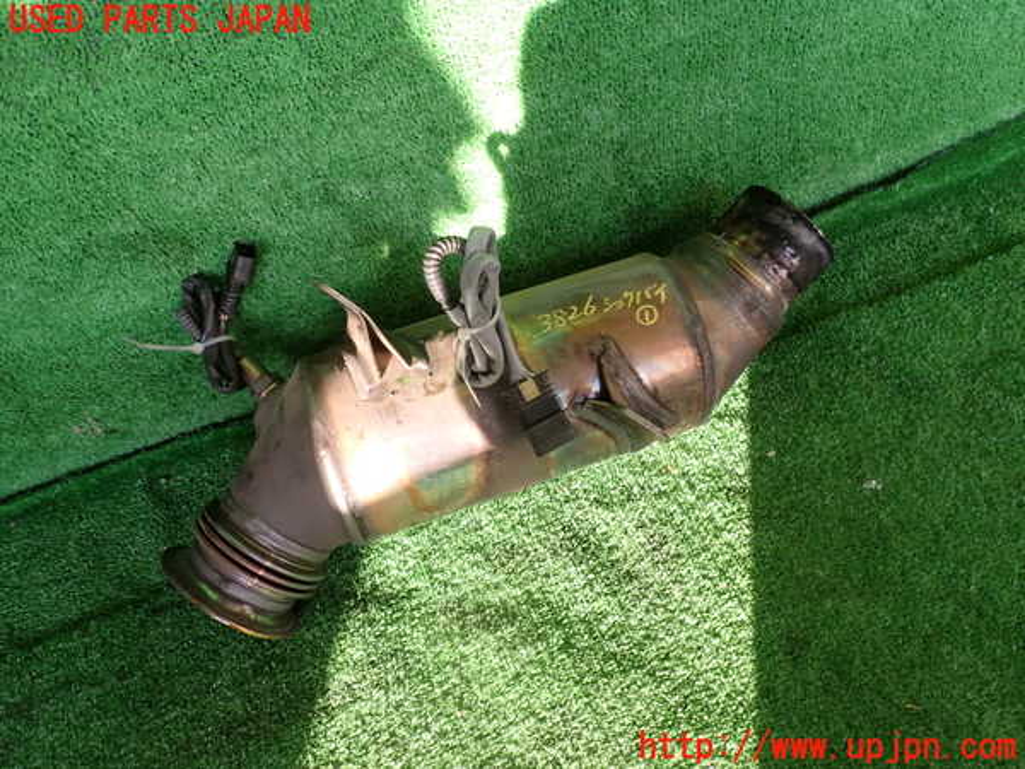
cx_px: 512
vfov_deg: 54.9
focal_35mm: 25
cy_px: 384
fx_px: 740
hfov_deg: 69.4
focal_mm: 4.5
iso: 100
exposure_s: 1/80
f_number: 2.8
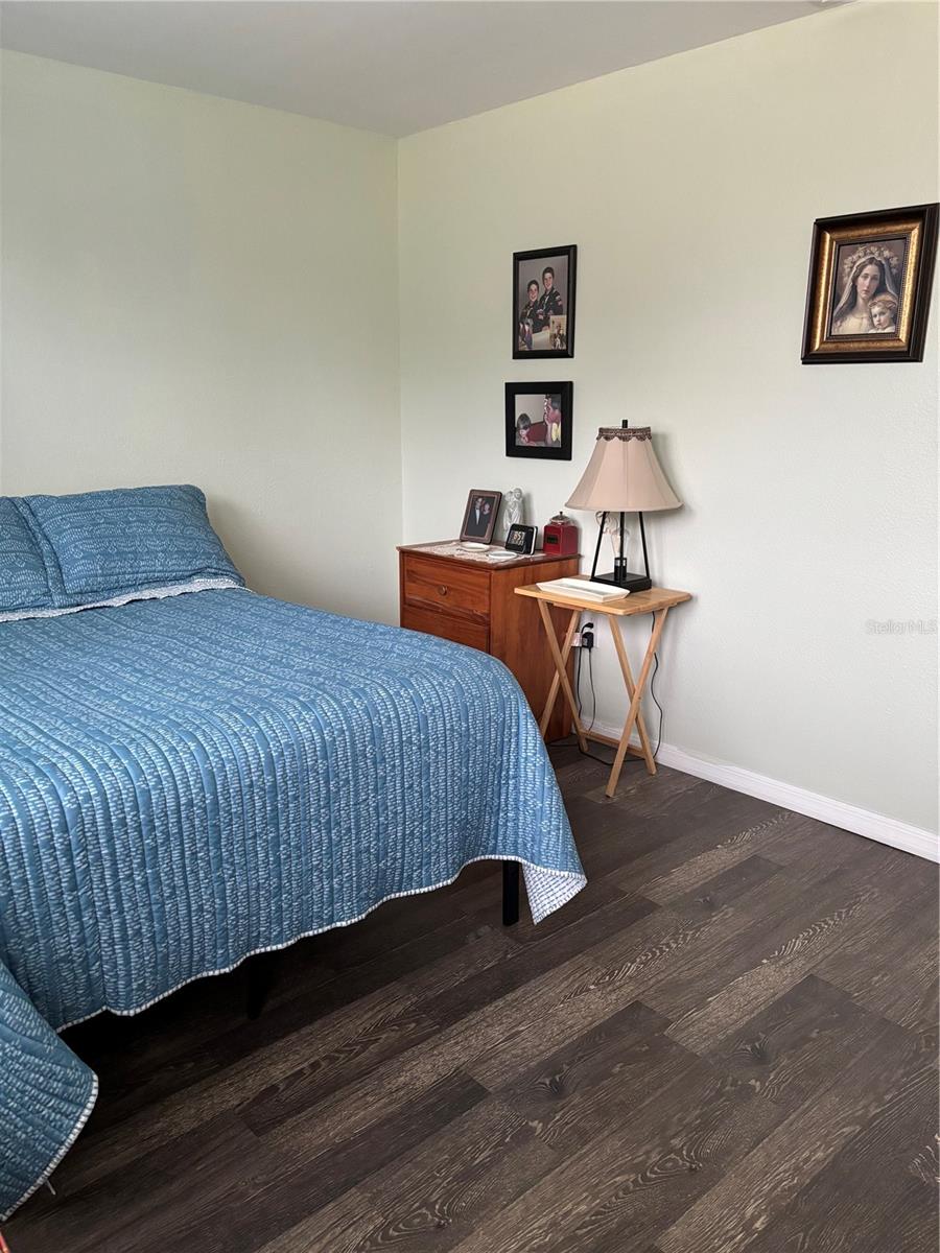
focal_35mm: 26
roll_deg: -0.9
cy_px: 626
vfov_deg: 67.3
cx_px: 470
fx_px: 941
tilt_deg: -14.4
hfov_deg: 53.1
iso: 500
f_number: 1.6
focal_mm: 5.96
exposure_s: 1/50
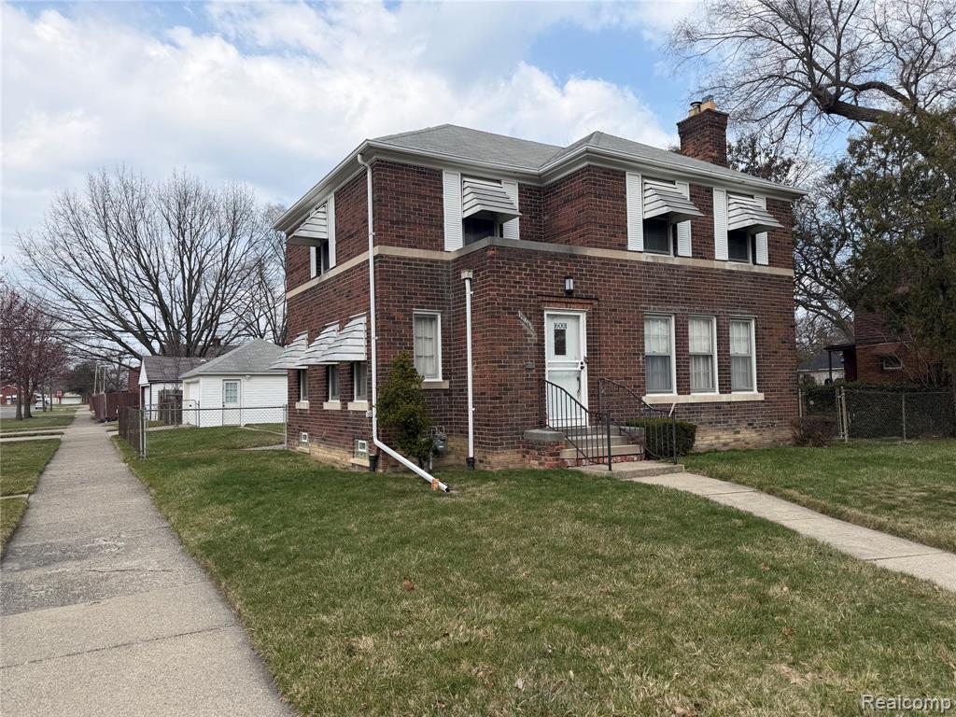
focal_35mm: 24
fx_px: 663
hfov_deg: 71.6
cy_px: 358
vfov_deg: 56.8
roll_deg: +1.5
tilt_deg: +1.4
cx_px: 478
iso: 80
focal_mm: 6.76
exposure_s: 1/3021
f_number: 1.78
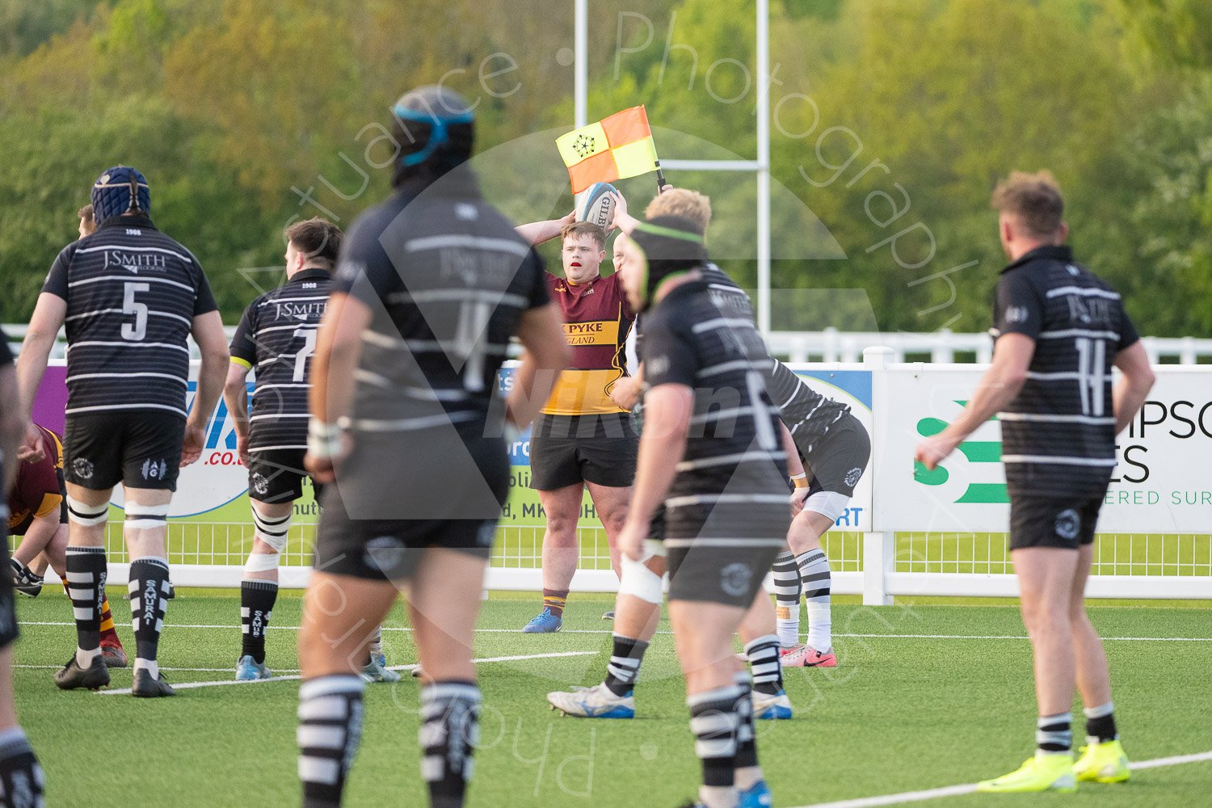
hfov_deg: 6.7
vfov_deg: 4.5
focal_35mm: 308
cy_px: 345
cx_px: 711
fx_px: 10371
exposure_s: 1/1600
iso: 1800
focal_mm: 260
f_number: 4
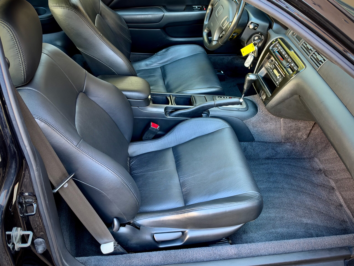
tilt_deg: -39.6
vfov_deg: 41.8
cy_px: 133
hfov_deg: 54.0
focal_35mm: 34
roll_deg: -6.0
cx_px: 177
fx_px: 348
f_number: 1.8
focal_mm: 6.93
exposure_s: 1/94
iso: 400
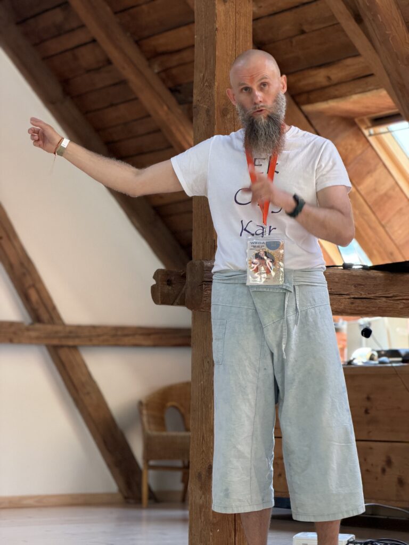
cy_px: 272
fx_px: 1575
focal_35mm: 100
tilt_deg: +4.7
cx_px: 204
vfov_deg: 19.6
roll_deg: -0.8
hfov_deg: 14.8
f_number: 2.8
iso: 200
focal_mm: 16.89
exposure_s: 1/60
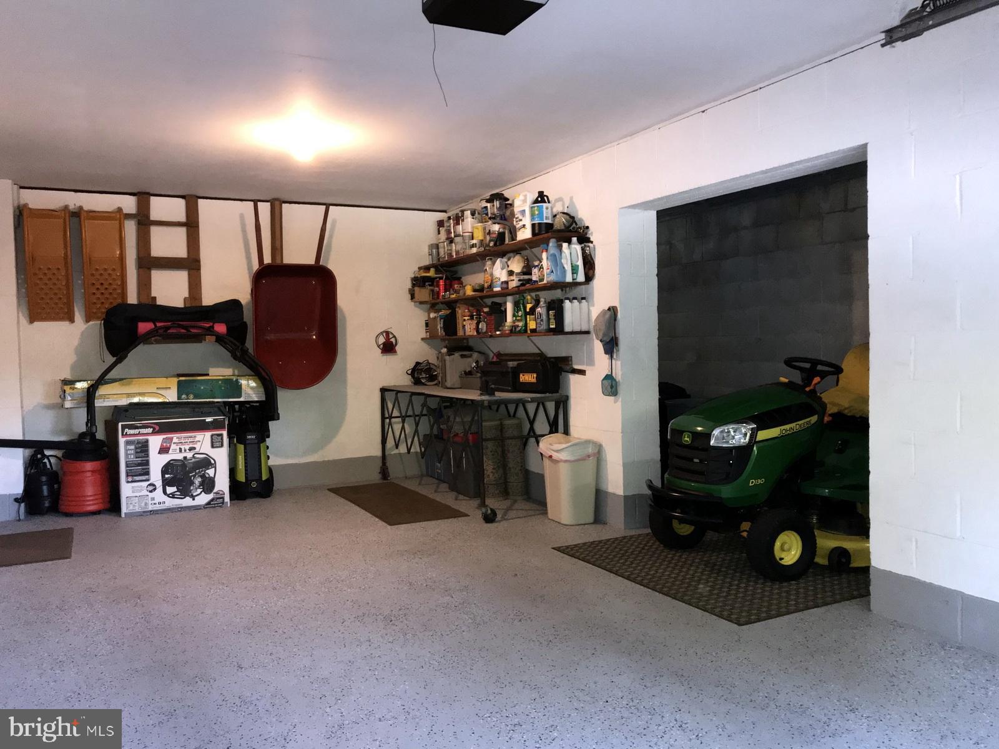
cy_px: 374
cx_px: 500
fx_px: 808
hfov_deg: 63.4
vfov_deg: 49.7
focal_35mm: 28
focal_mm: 3.99
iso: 100
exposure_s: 1/30
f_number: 1.8
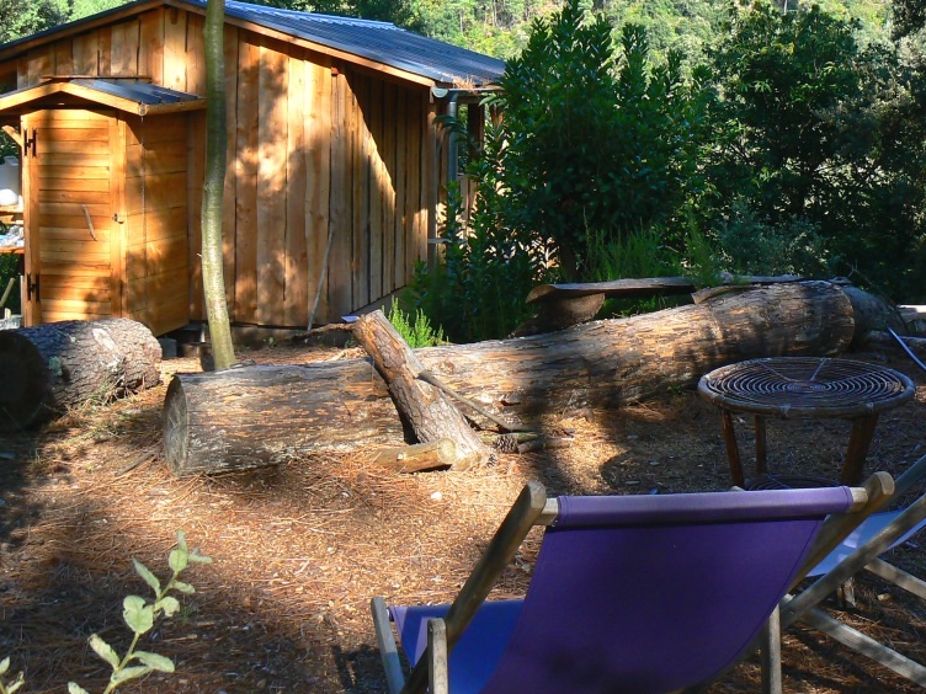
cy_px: 230
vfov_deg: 29.5
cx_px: 557
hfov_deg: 38.7
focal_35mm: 49
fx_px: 1311
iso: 80
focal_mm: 6
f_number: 5.6
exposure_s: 1/160
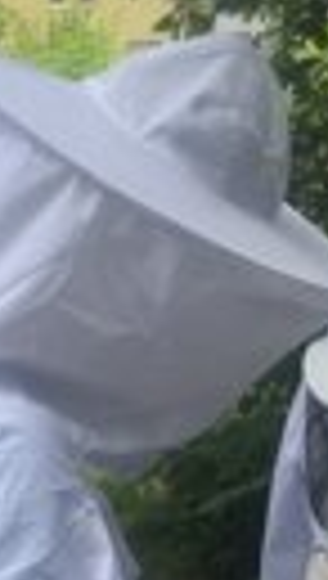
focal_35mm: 98
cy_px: 706
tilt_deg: -20.1
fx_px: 1508
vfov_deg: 20.3
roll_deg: +2.6
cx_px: 135
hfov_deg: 12.4
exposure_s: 1/620
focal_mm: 4.15
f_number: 2.2
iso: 25
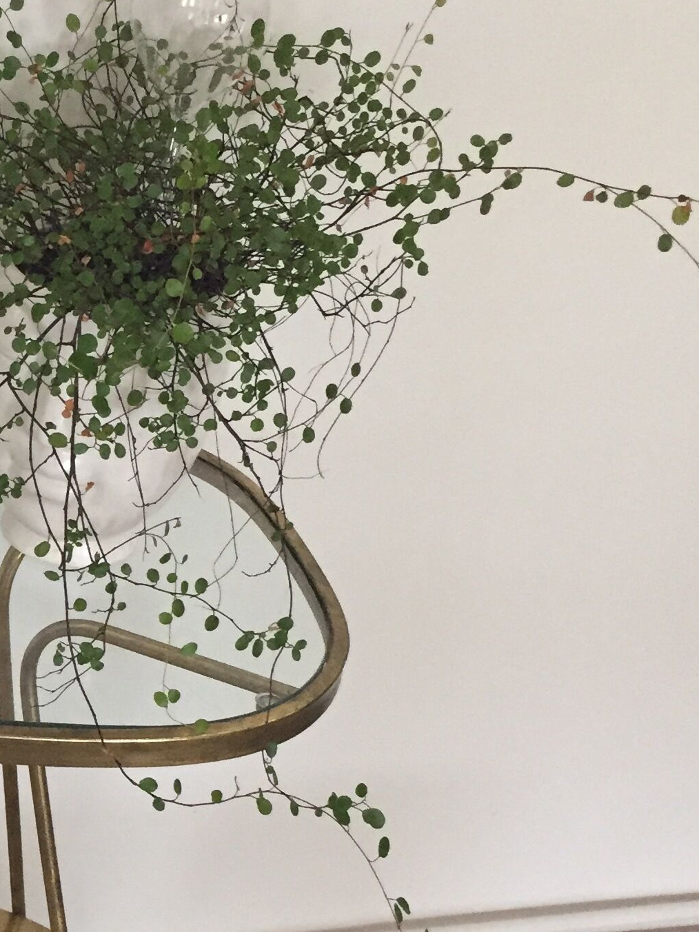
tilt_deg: -34.2
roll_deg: -3.5
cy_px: 633
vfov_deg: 27.6
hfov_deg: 19.8
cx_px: -129
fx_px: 1885
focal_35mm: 70
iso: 250
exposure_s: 1/33
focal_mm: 4.15
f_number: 2.2
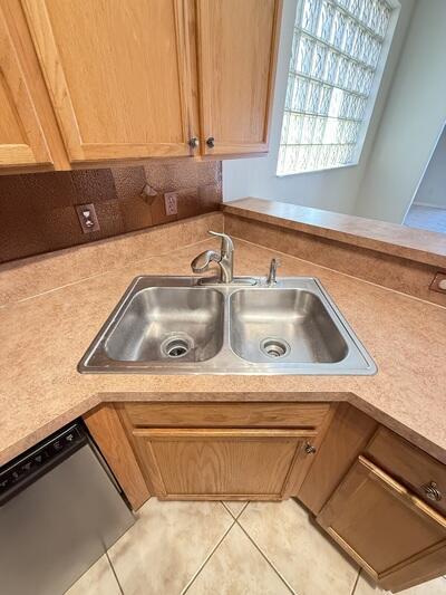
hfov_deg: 85.7
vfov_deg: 102.1
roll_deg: -1.3
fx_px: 240
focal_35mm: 14
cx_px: 223
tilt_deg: -33.8
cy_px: 298
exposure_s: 1/60
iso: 640
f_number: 2.2
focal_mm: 2.22
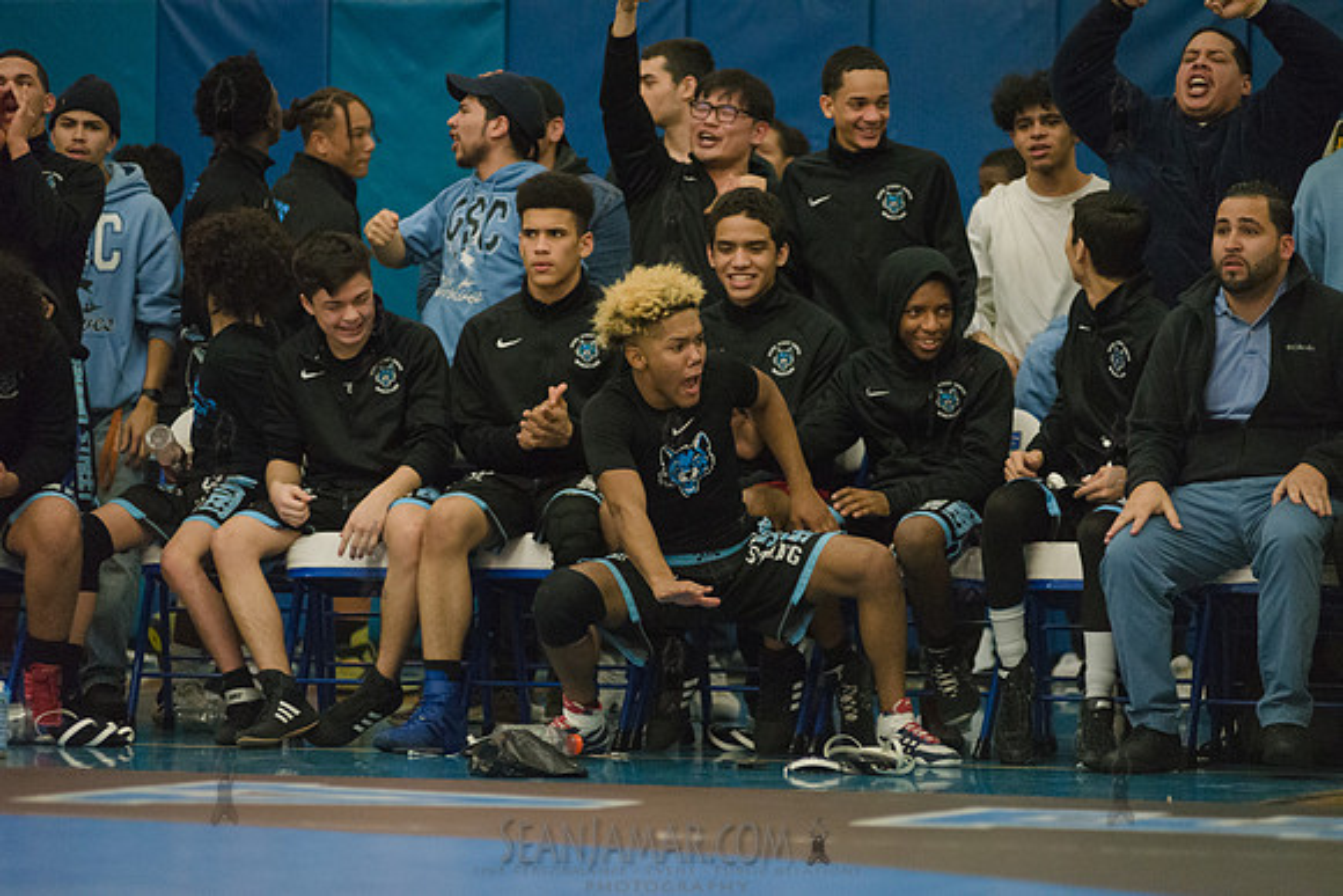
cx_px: 672
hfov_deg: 12.1
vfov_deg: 8.1
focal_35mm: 170
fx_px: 6343
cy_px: 448
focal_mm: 170
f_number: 2.8
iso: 5000
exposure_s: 1/320
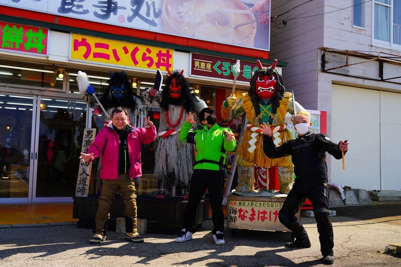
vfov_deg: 36.9
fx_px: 401
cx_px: 200
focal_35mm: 36
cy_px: 134
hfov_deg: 53.1
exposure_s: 1/100
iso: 100
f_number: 6.3
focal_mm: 36
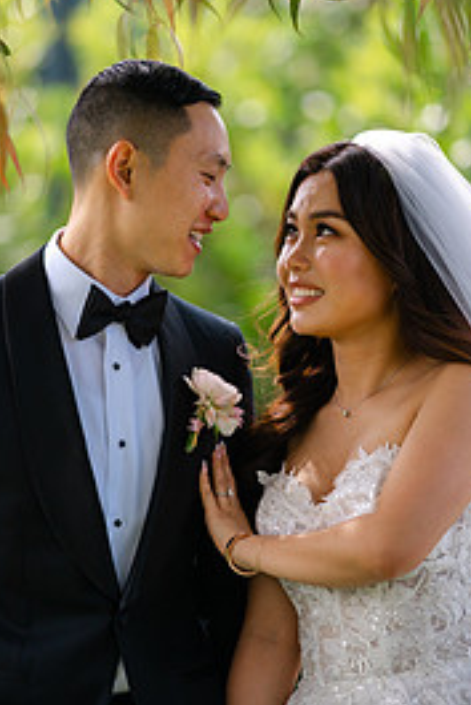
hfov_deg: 7.7
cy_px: 261
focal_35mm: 178
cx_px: 208
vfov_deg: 11.5
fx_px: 3488
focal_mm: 105
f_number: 1.4
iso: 80
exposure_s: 1/8000
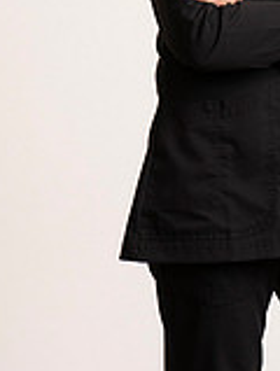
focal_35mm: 285
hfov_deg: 5.2
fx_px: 3061
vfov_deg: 6.9
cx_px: 301
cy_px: 28
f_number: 8
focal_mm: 105
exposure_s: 1/125
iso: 64
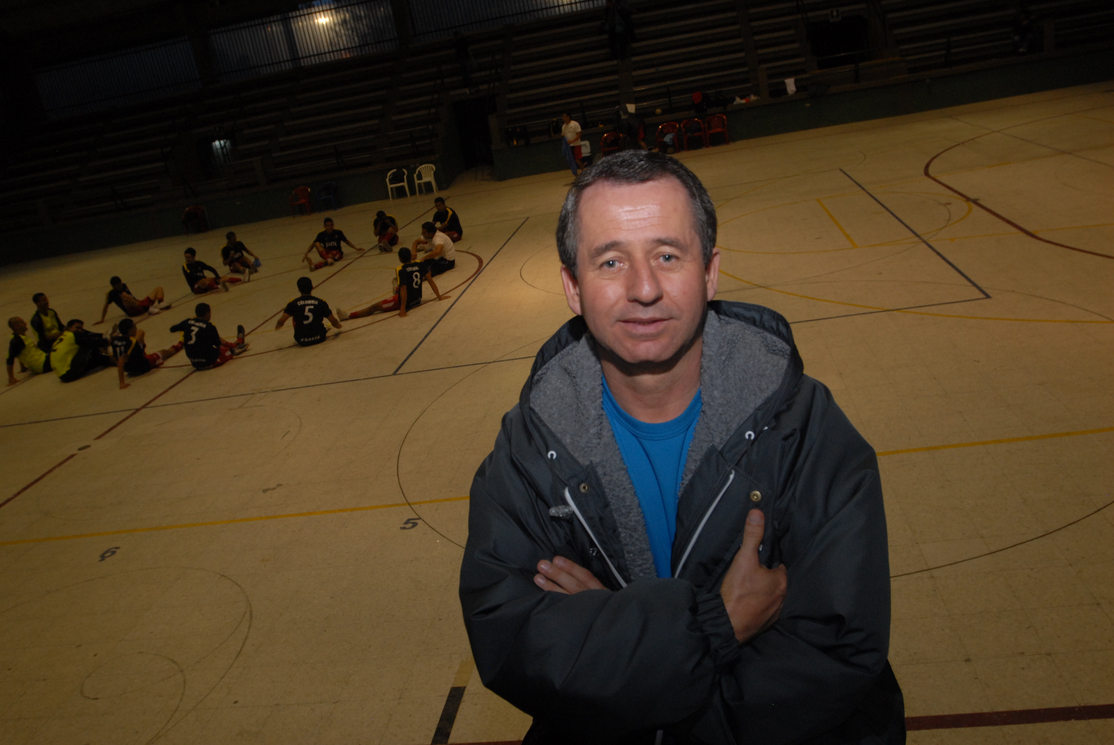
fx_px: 883
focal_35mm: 28
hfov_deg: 64.5
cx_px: 557
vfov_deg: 45.8
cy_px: 372
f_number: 4.5
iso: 400
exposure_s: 1/60
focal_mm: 19
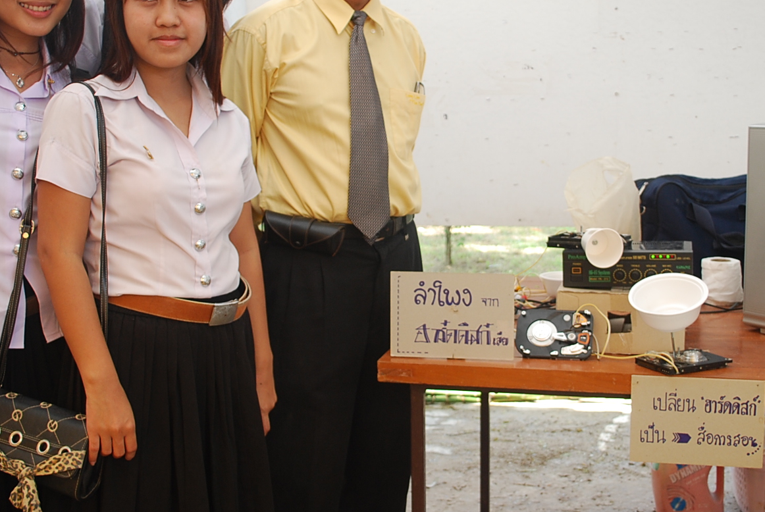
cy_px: 208
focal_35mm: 50
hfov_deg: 39.5
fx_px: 1064
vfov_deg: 27.0
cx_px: 427
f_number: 4
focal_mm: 20
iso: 200
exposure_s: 1/80
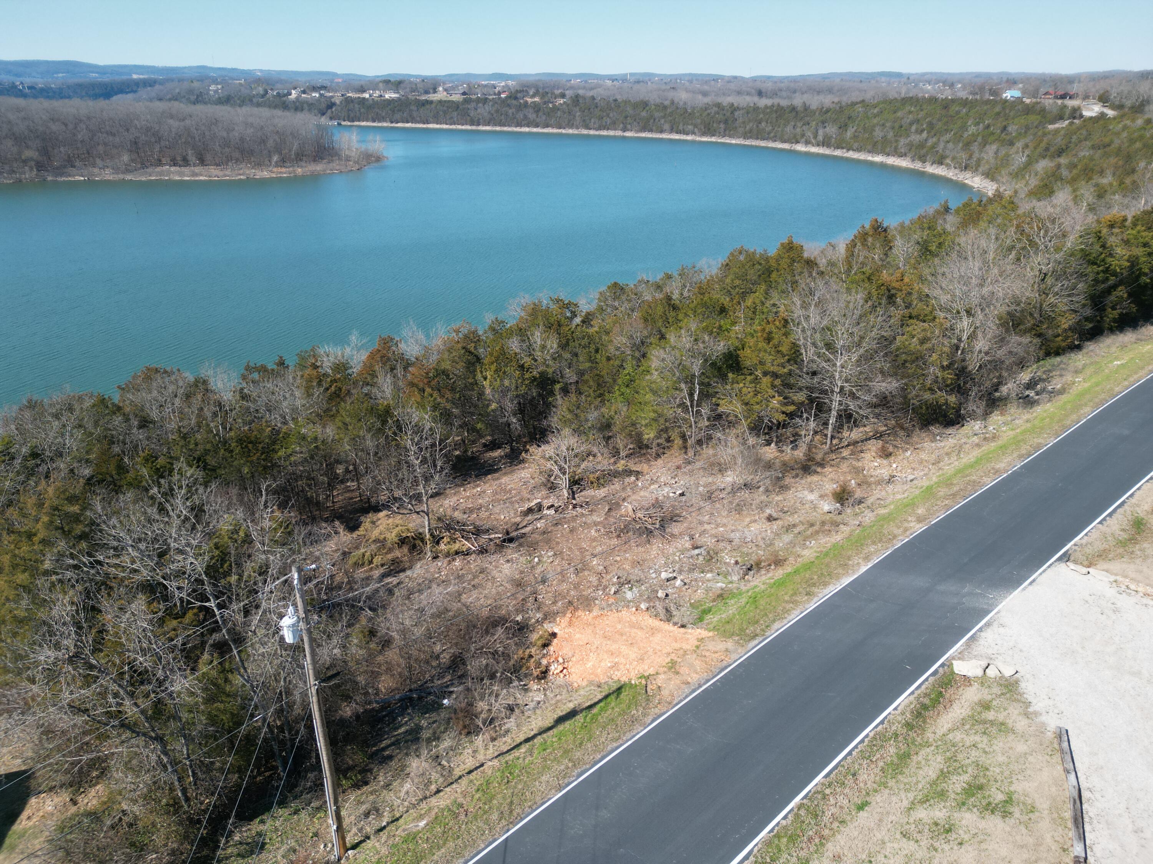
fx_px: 799
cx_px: 576
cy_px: 432
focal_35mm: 24
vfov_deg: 56.8
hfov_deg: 71.6
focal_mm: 6.72
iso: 200
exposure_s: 1/2500
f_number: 1.7
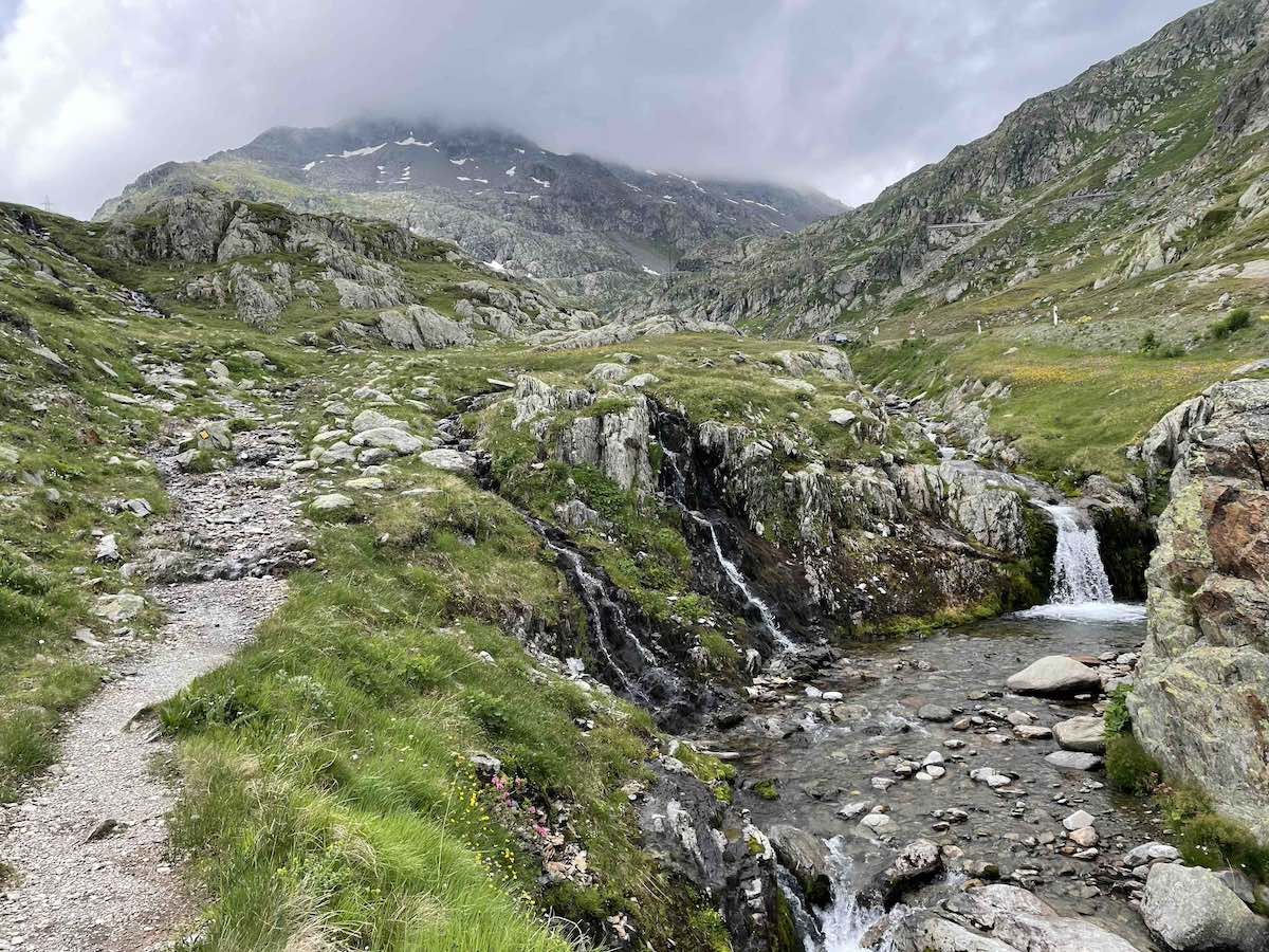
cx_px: 634
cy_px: 476
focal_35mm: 26
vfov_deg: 53.1
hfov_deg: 67.3
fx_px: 953
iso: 32
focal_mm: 4.2
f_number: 1.6
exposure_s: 1/1401
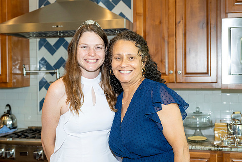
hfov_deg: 37.5
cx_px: 121
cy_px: 81
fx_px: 356
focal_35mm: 53
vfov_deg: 25.5
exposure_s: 1/125
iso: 800
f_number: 5.6
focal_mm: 53
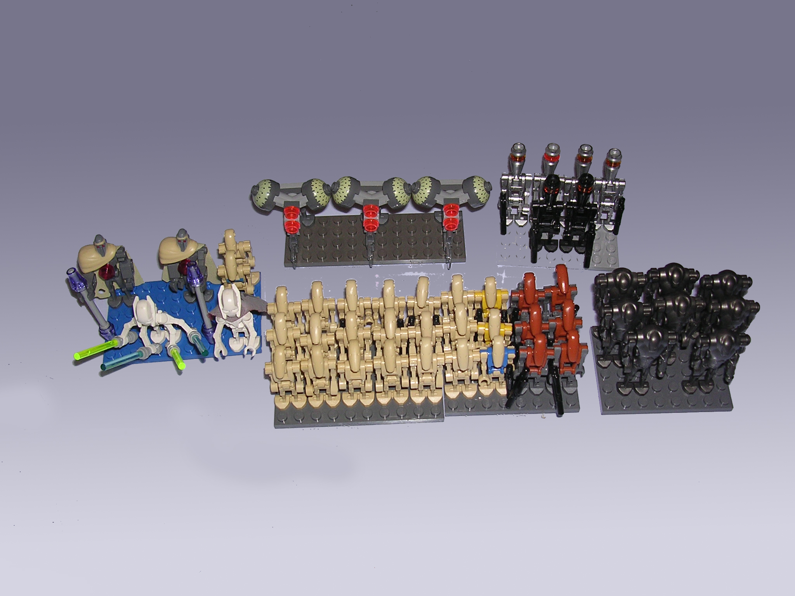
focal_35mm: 38
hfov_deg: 49.0
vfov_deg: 37.7
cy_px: 298
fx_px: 873
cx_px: 398
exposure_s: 1/60.1
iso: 100
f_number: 2.8
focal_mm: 5.8
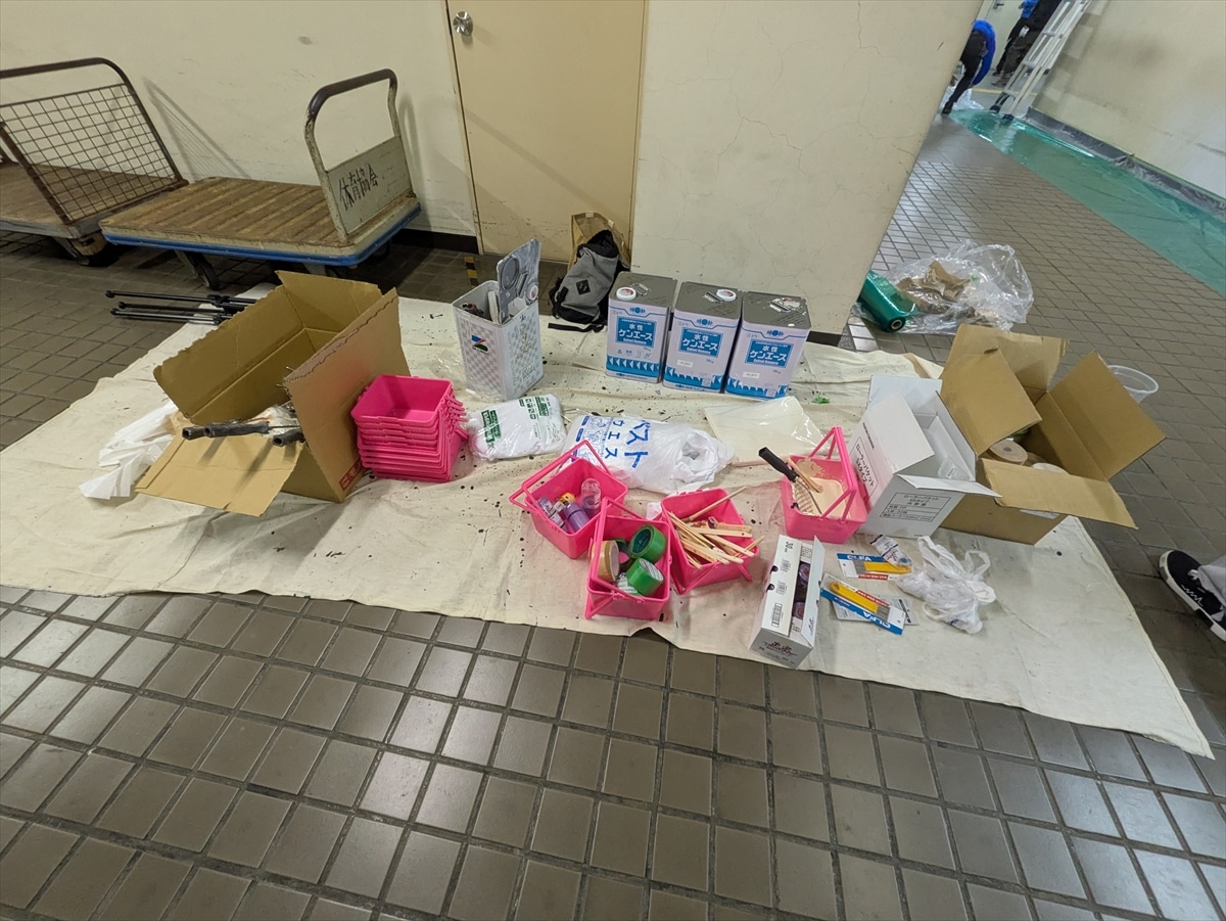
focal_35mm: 14
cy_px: 460
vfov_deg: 85.7
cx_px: 613
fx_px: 496
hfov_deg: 102.0
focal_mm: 1.83
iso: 449
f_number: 2.2
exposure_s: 1/33.3
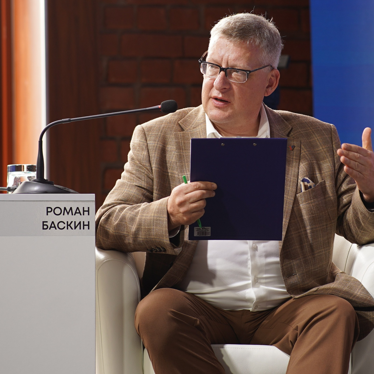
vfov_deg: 8.8
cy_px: 160
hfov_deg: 8.8
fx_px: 2420
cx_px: 252
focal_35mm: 198
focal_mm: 85
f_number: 2.5
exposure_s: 1/80
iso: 125
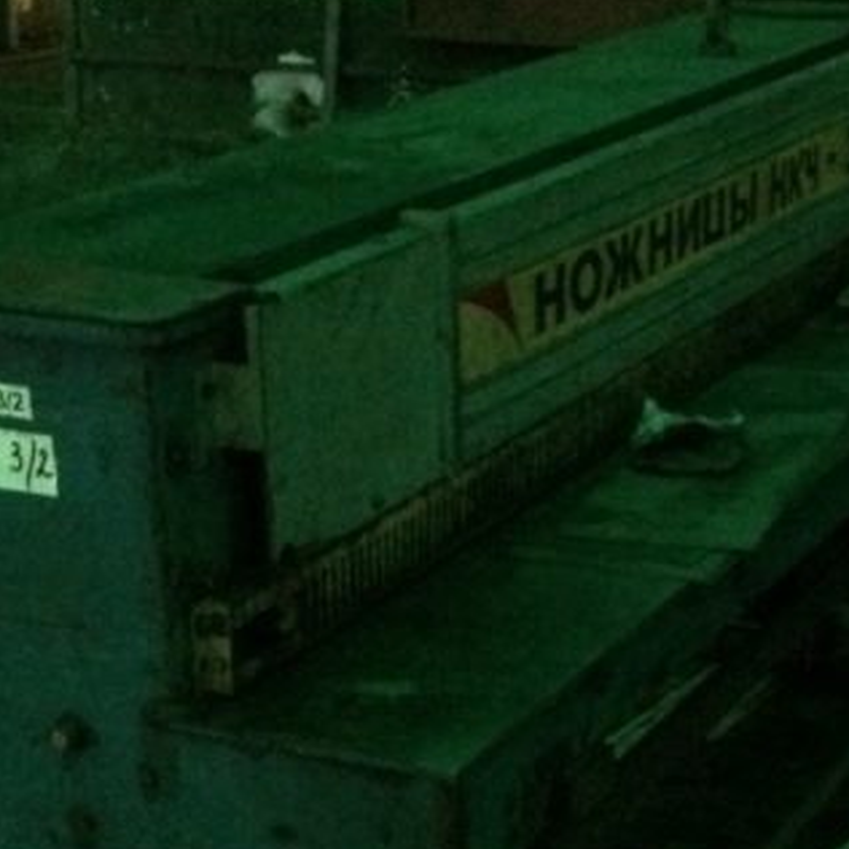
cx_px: 513
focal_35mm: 83
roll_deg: -0.3
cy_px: 887
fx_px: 2303
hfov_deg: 20.9
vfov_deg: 20.1
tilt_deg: -26.7
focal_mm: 4.15
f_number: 2.2
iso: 2000
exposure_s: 1/15
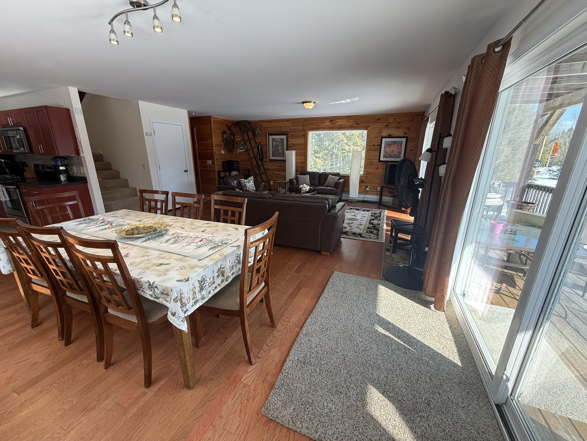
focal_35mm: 14
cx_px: 294
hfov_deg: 102.1
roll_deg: -0.4
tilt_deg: -16.4
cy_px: 220
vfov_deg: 85.7
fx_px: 237
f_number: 2.2
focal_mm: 2.22
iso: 64
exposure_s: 1/125
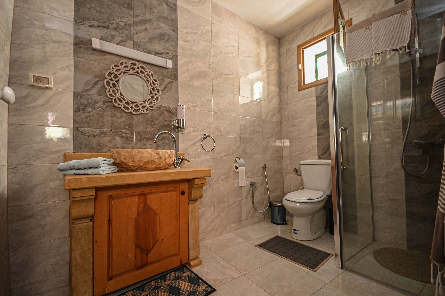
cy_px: 148
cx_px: 222
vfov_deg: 77.3
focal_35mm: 15
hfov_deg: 100.4
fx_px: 185
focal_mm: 10
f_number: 4
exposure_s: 1/60
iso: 3200
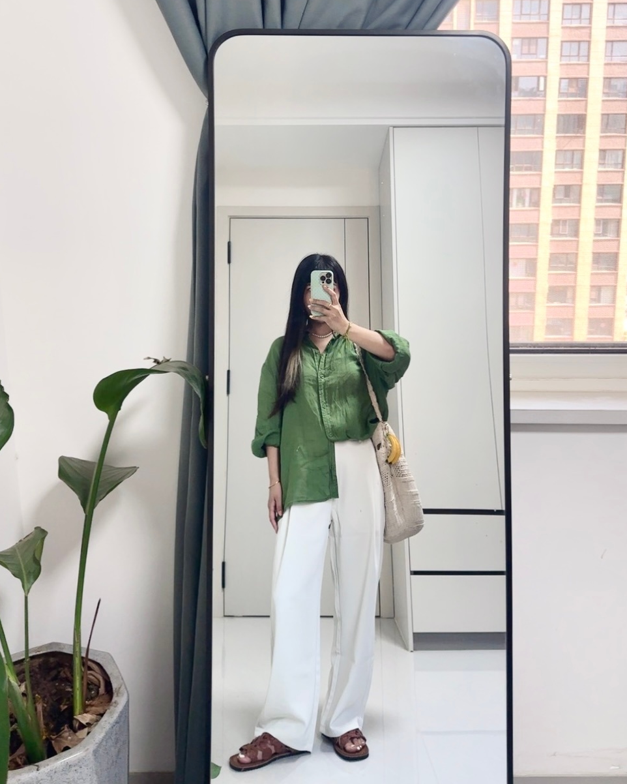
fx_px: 603
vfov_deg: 66.0
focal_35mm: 26
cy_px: 384
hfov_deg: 54.9
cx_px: 320
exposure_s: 1/121
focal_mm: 6.86
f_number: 1.78
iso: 160
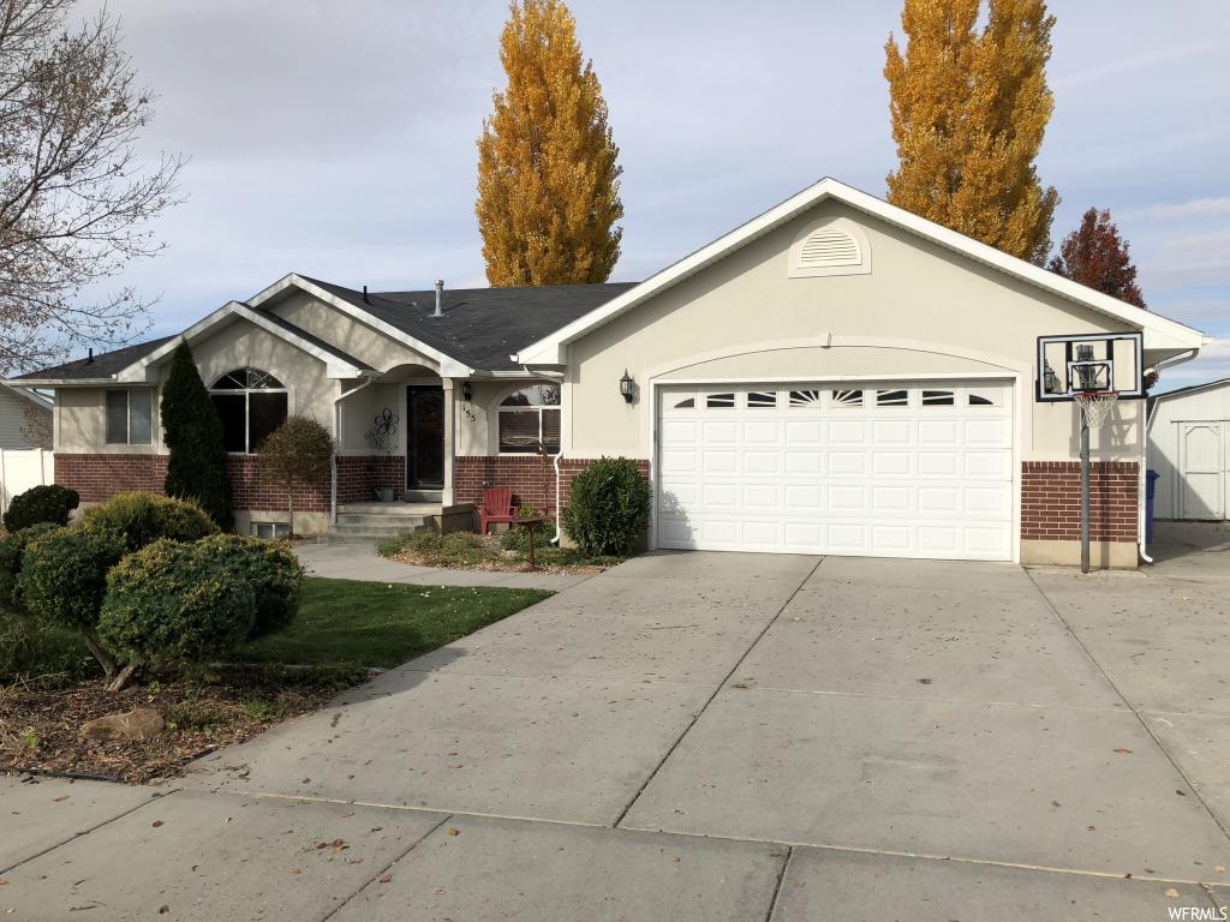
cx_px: 615
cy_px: 461
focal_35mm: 28
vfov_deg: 49.7
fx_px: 995
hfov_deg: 63.4
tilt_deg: +1.3
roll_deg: +0.2
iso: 20
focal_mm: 4
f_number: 1.8
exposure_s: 1/3003
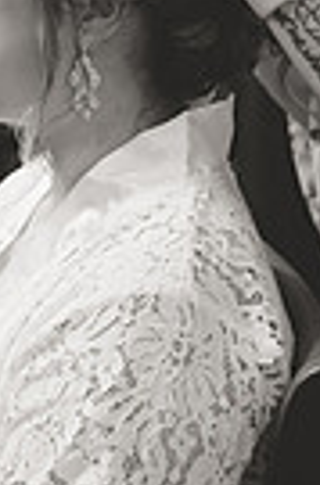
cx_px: 13
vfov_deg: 13.9
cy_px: 72
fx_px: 1975
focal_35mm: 147
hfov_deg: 9.2
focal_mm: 44
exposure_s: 1/125
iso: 2000
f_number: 2.8
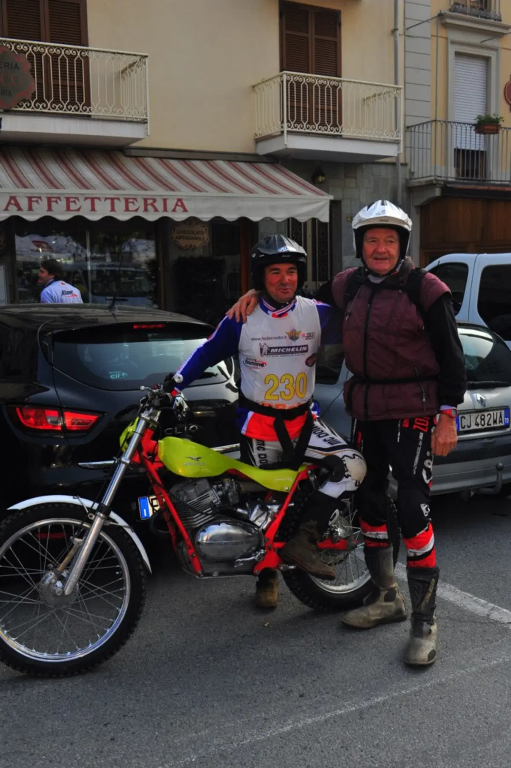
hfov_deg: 37.8
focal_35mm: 35
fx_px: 746
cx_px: 256
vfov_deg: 54.5
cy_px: 384
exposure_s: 1/1000
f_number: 7.1
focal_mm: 35
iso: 800
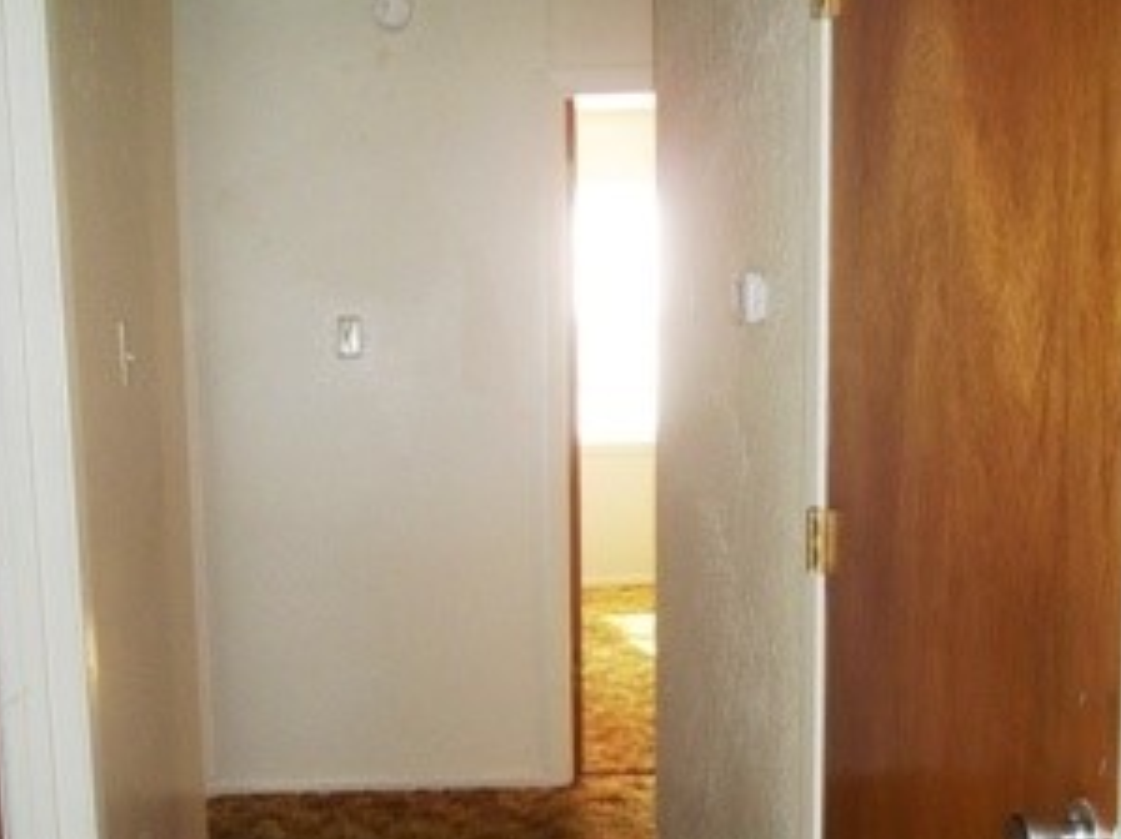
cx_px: 401
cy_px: 596
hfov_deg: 39.3
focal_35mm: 48
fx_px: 1554
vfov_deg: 29.9
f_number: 2.9
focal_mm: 5.7
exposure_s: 1/30
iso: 160
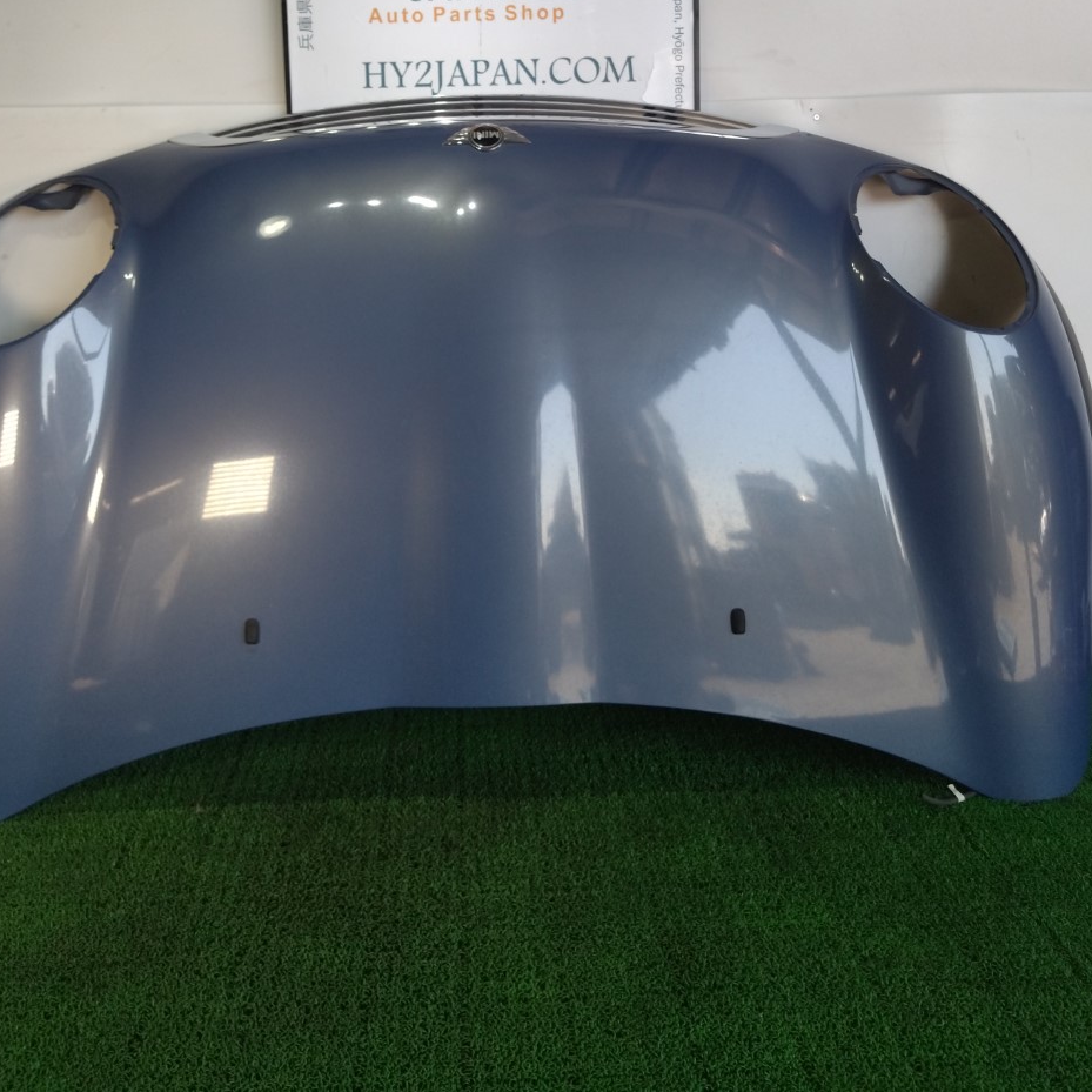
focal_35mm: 37
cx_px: 493
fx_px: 1321
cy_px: 288
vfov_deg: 43.6
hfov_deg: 44.9
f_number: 1.79
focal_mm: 4.74
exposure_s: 1/214
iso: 100
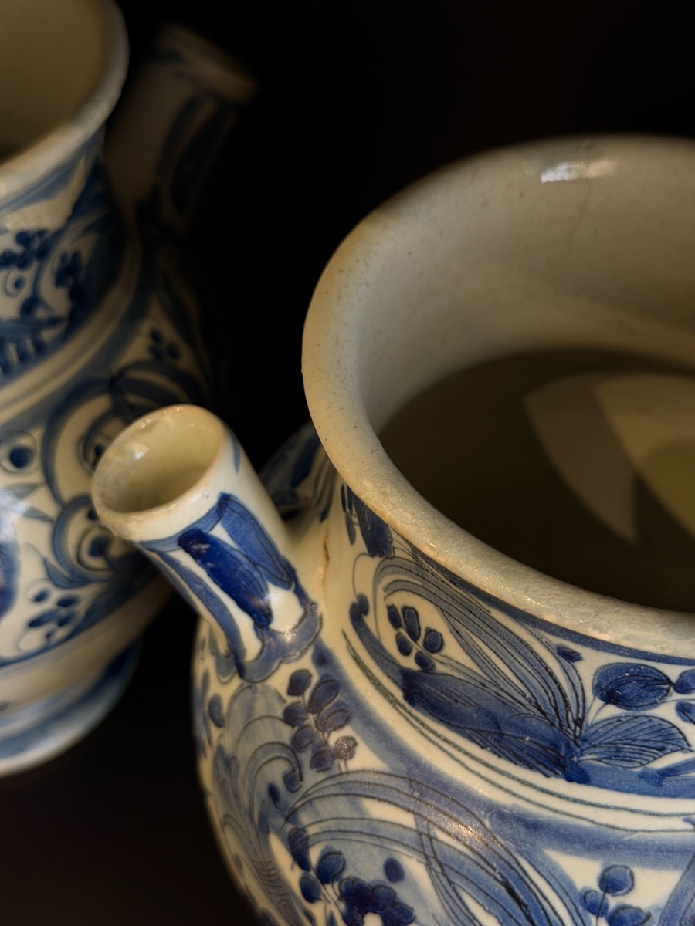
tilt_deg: -48.2
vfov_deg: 39.7
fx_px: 1285
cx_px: 348
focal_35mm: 48
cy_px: 463
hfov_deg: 30.3
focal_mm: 6.76
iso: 125
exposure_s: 1/50
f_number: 1.78
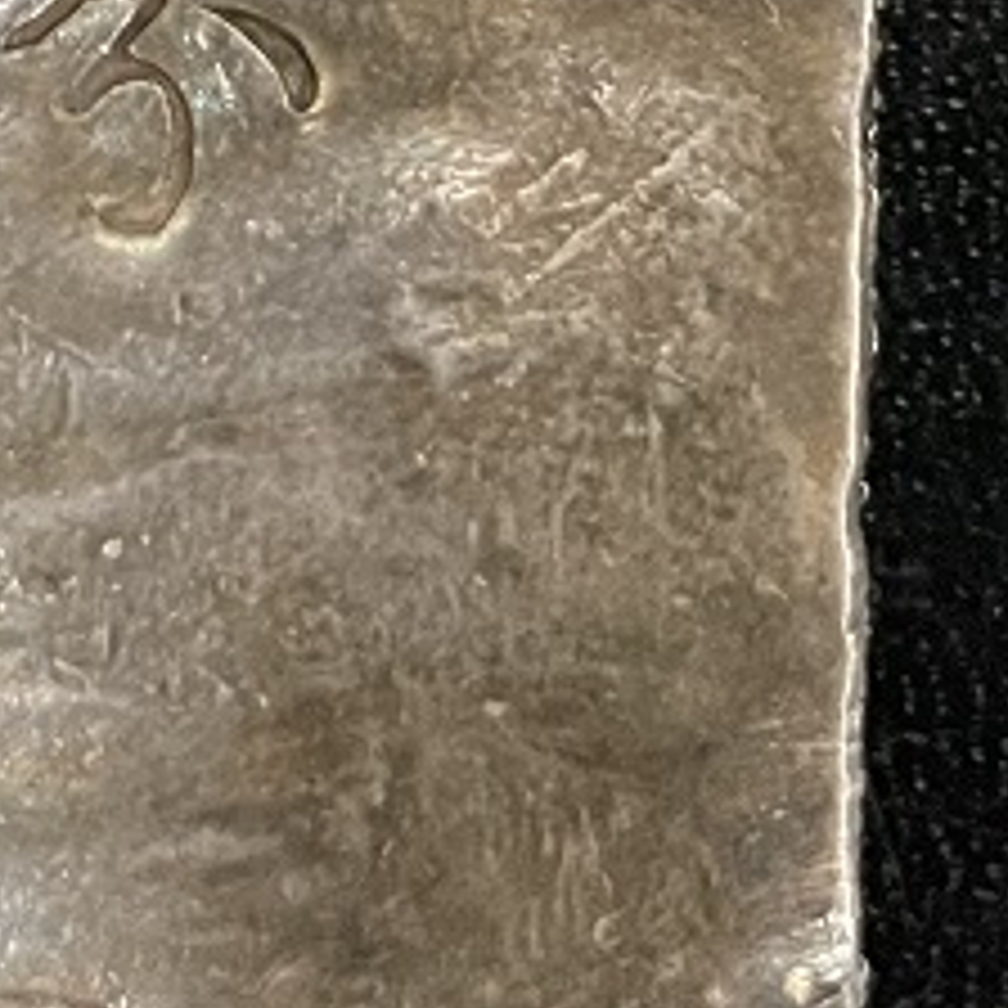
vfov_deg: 13.4
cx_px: 158
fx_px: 4052
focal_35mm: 123
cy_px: -454
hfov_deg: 14.1
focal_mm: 4.2
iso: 400
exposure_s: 1/58
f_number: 1.6
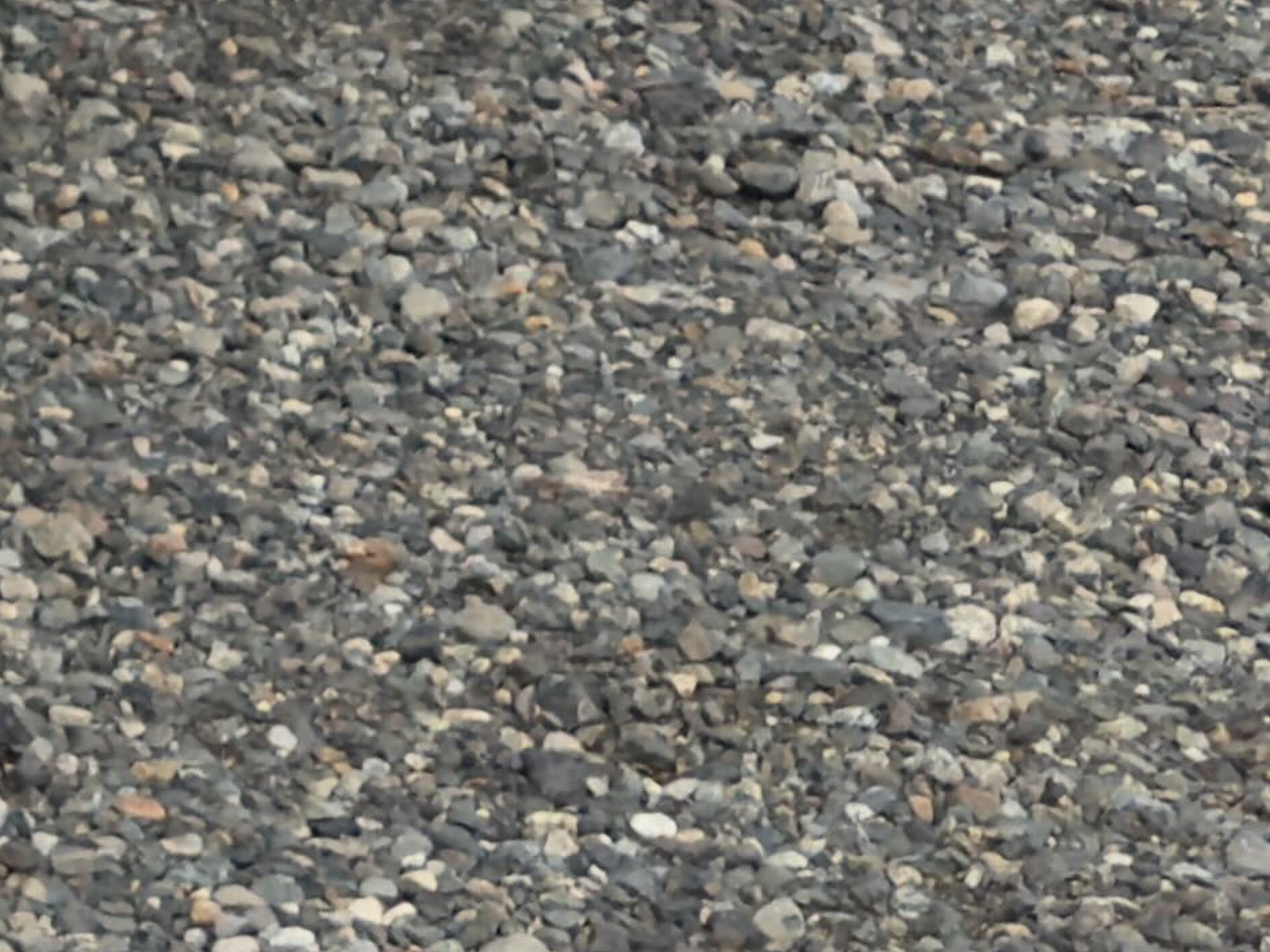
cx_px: -1695
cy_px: -1830
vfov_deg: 6.4
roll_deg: -0.8
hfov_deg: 8.5
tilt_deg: -2.4
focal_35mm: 213
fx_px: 7814
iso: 100
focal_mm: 6.76
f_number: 1.78
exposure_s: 1/4854
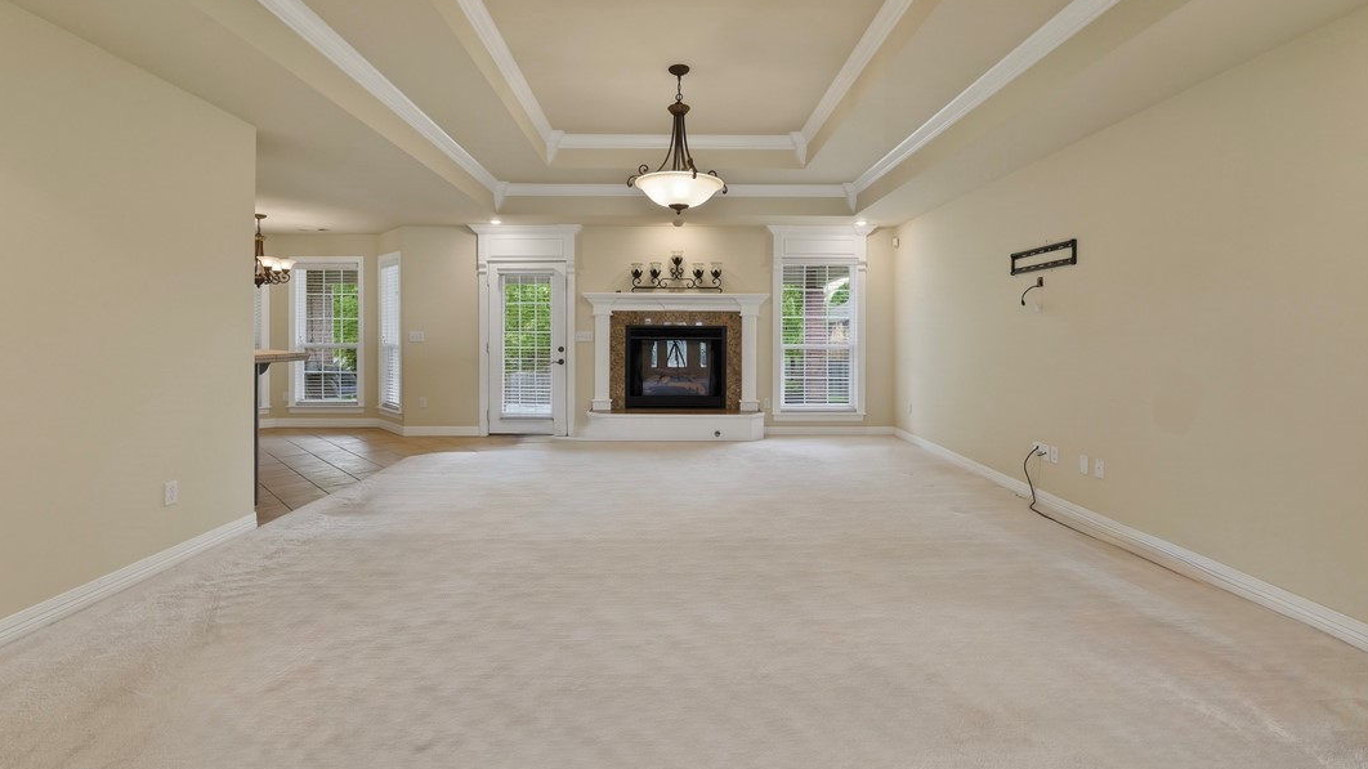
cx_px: 675
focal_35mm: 15
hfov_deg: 103.0
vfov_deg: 70.1
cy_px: 327
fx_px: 544
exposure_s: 1/80
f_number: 8
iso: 400
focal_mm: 14
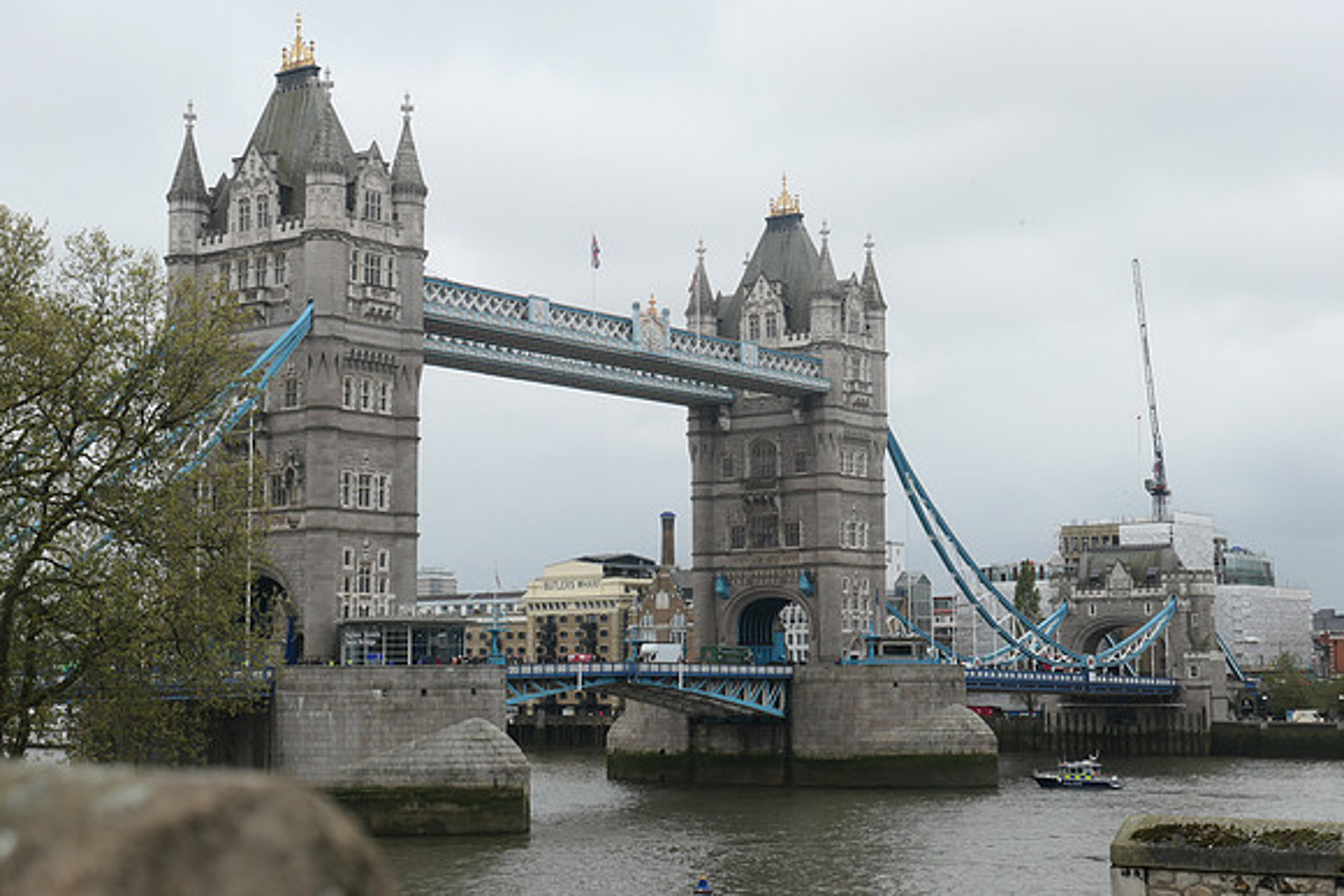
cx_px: 672
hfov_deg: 35.6
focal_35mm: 56
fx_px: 2091
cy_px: 448
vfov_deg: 24.2
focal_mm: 20.4
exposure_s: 1/640
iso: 200
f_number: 4.4
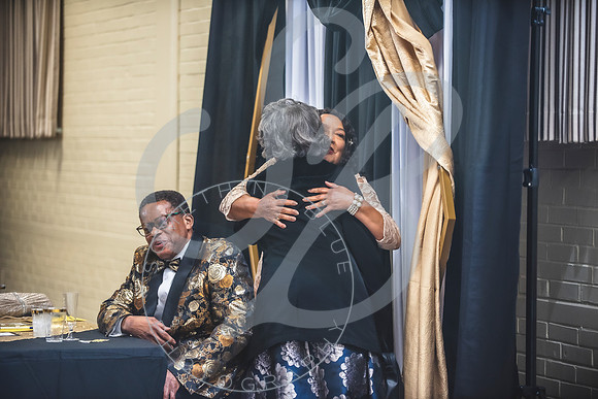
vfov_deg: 11.4
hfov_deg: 17.1
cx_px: 299
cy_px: 200
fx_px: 1994
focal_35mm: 120
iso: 1600
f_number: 2.8
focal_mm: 120
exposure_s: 1/250
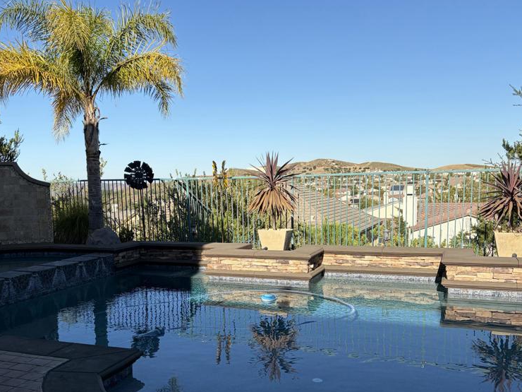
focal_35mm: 36
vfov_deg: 39.4
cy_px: 243
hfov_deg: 51.1
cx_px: 212
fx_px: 543
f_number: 1.6
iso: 50
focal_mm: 5.96
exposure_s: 1/3279
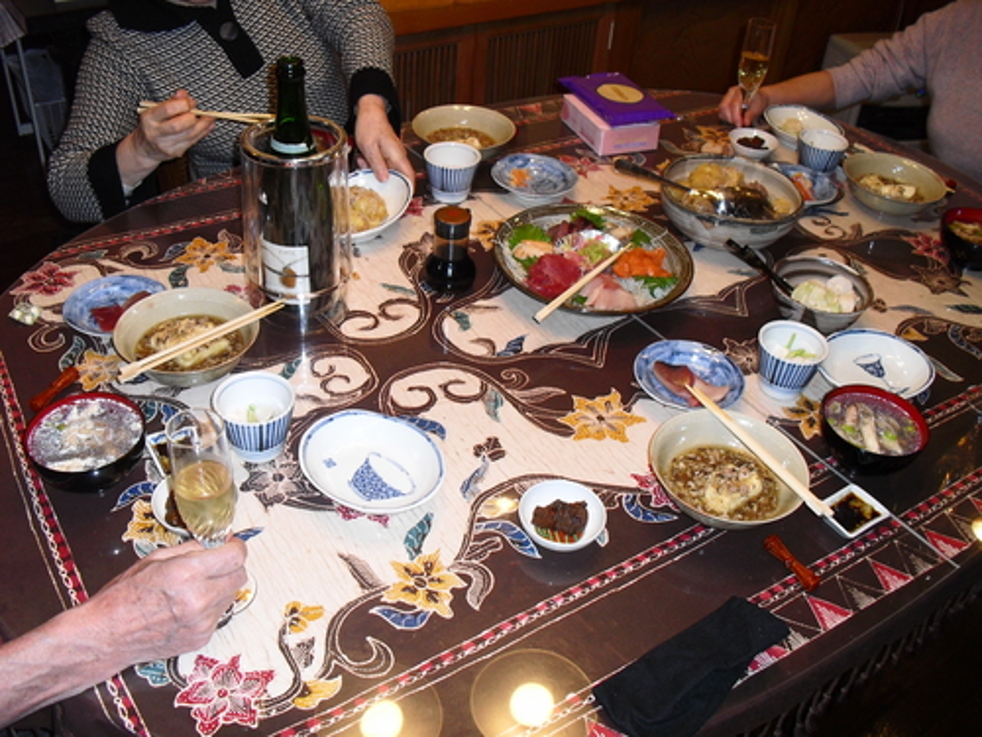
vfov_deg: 39.7
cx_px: 491
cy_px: 368
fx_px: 1021
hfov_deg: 51.4
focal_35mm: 36
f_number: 3.1
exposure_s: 1/60
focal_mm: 6.3
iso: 200
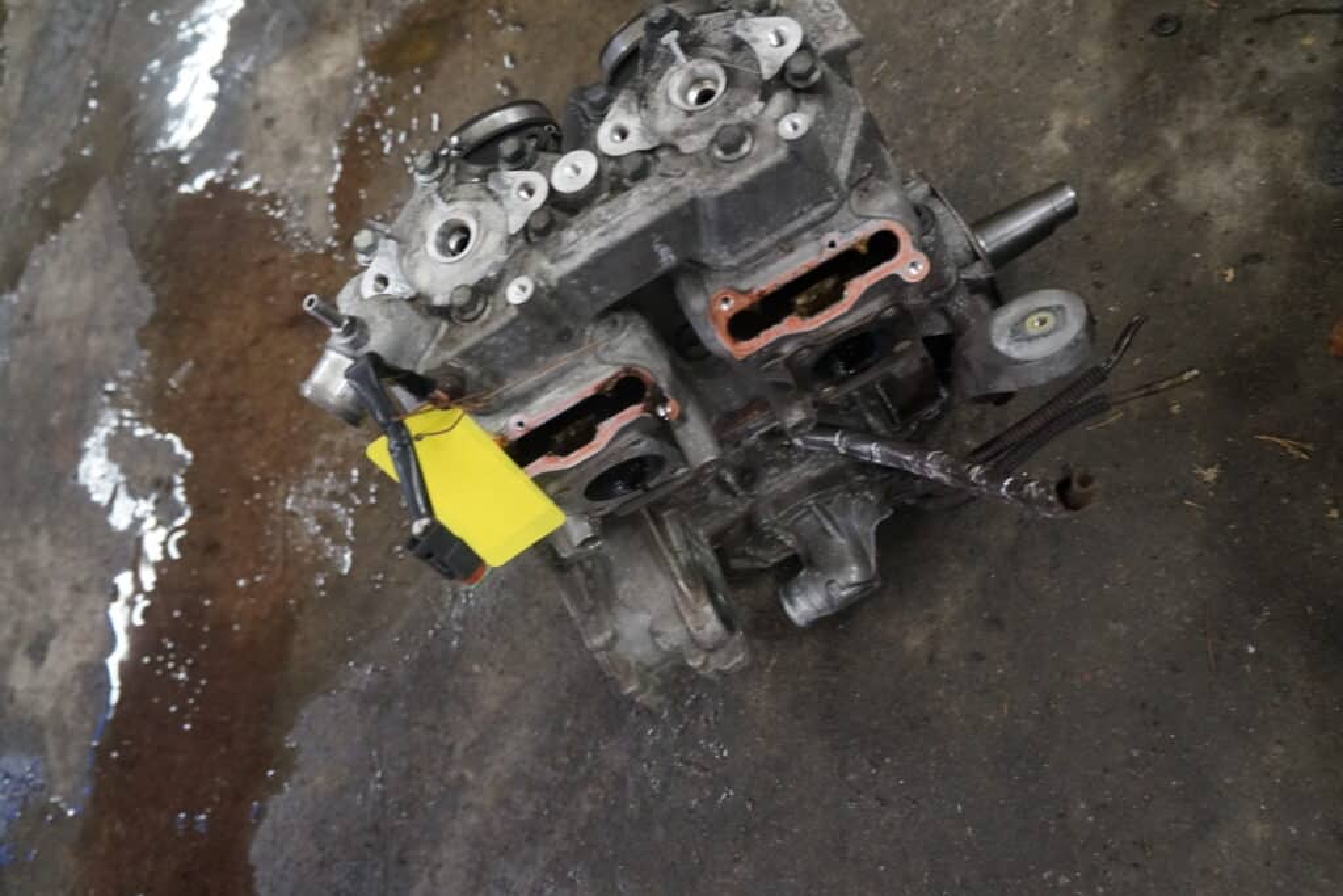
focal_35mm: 28
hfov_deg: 64.5
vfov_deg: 45.7
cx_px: 672
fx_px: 1063
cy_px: 448
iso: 2500
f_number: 4
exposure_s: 1/60
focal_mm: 19
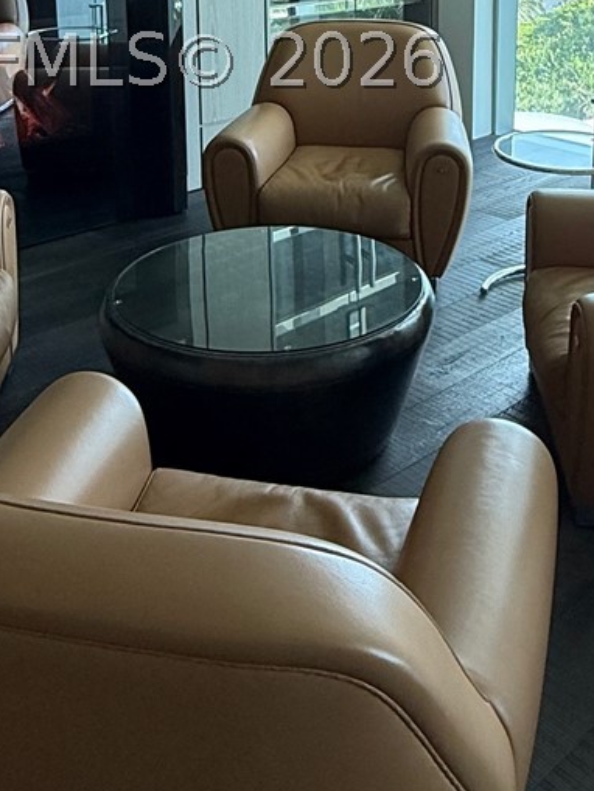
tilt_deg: -10.7
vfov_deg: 39.4
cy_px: 61
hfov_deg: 32.8
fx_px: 1006
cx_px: 351
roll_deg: +0.9
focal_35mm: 44
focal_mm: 2.22
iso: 80
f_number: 2.2
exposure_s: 1/99
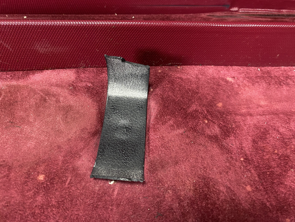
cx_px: 148
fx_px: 222
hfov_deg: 67.3
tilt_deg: -53.0
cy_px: 111
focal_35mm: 26
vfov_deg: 53.1
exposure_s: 1/60
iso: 400
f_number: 1.8
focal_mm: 4.25
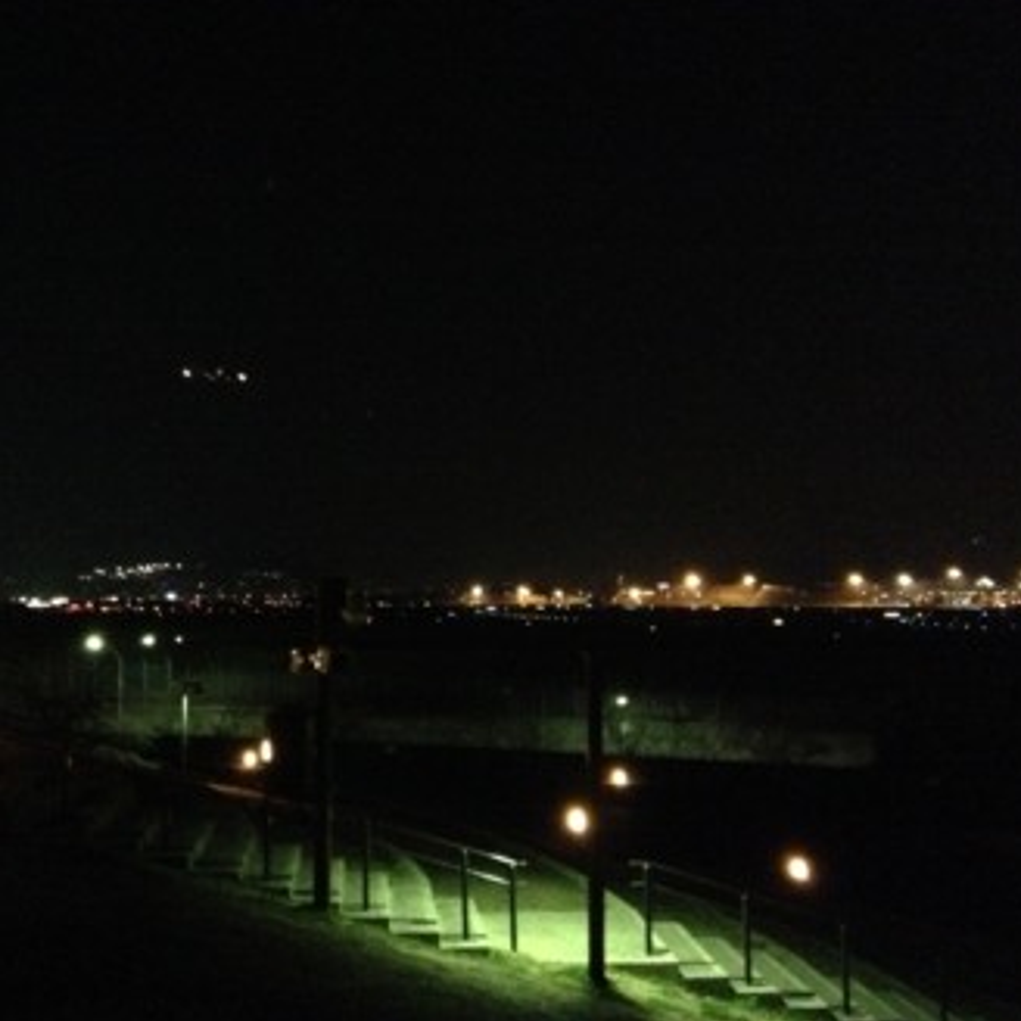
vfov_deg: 41.9
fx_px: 1335
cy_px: 501
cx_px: 420
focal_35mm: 40
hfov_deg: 41.7
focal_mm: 3.3
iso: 640
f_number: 2.4
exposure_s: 1/15
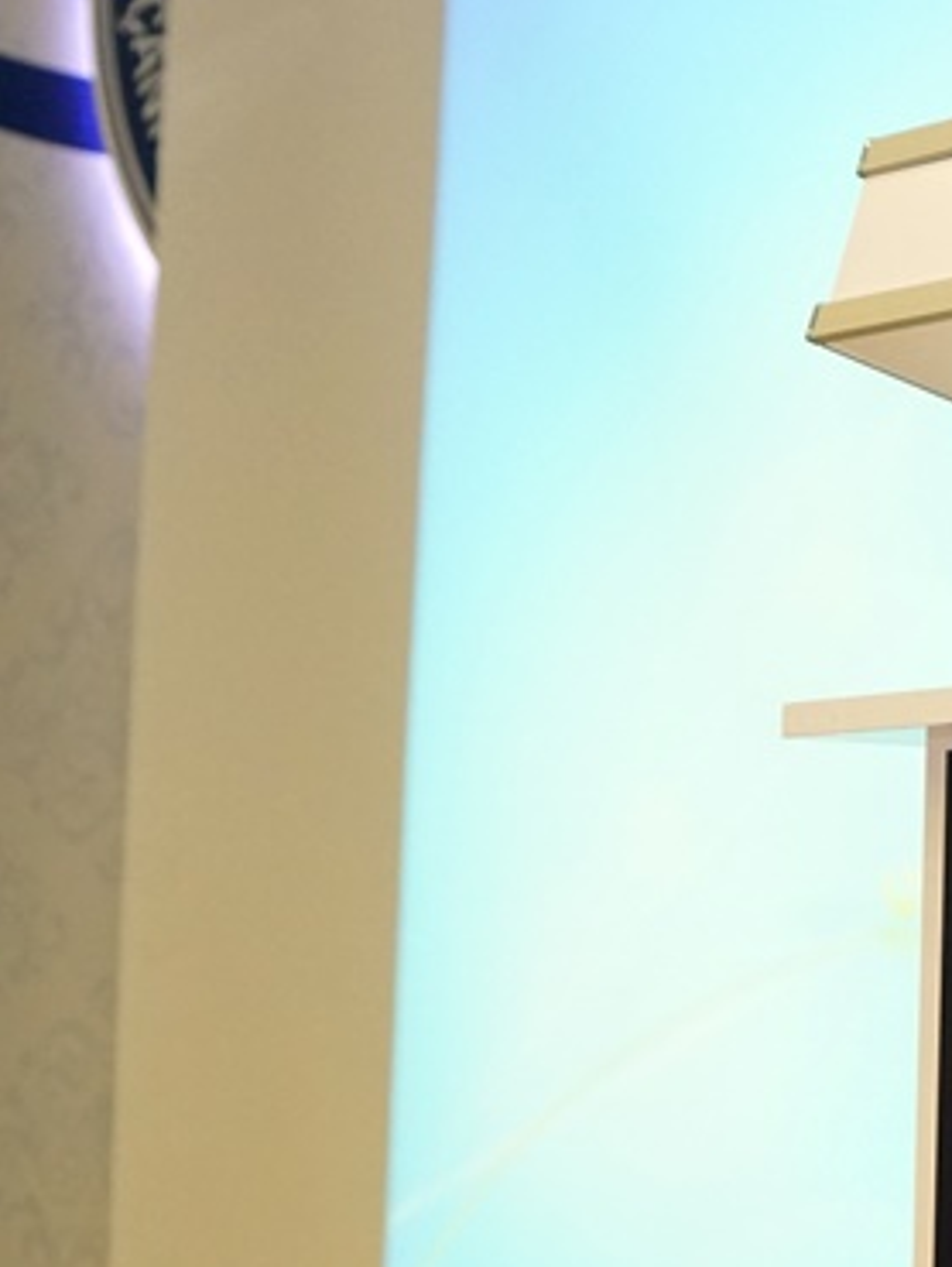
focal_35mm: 160
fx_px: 5860
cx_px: 1572
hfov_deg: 9.0
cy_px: 500
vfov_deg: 12.3
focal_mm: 44
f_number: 4
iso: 3200
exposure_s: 1/125
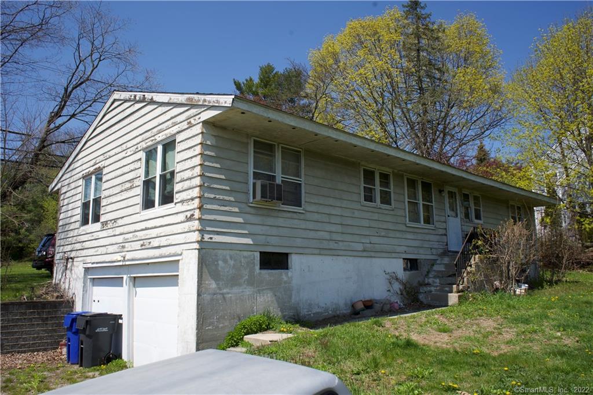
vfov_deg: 46.4
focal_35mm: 28
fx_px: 461
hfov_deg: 65.5
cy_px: 198
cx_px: 296
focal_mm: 28
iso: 100
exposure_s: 1/160
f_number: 10
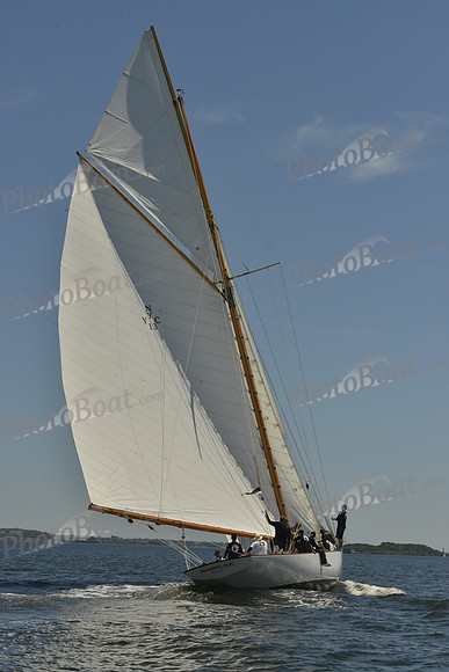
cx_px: 224
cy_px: 336
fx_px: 1309
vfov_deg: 28.8
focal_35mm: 70
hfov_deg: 19.5
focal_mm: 70
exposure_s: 1/1600
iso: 280
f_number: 13
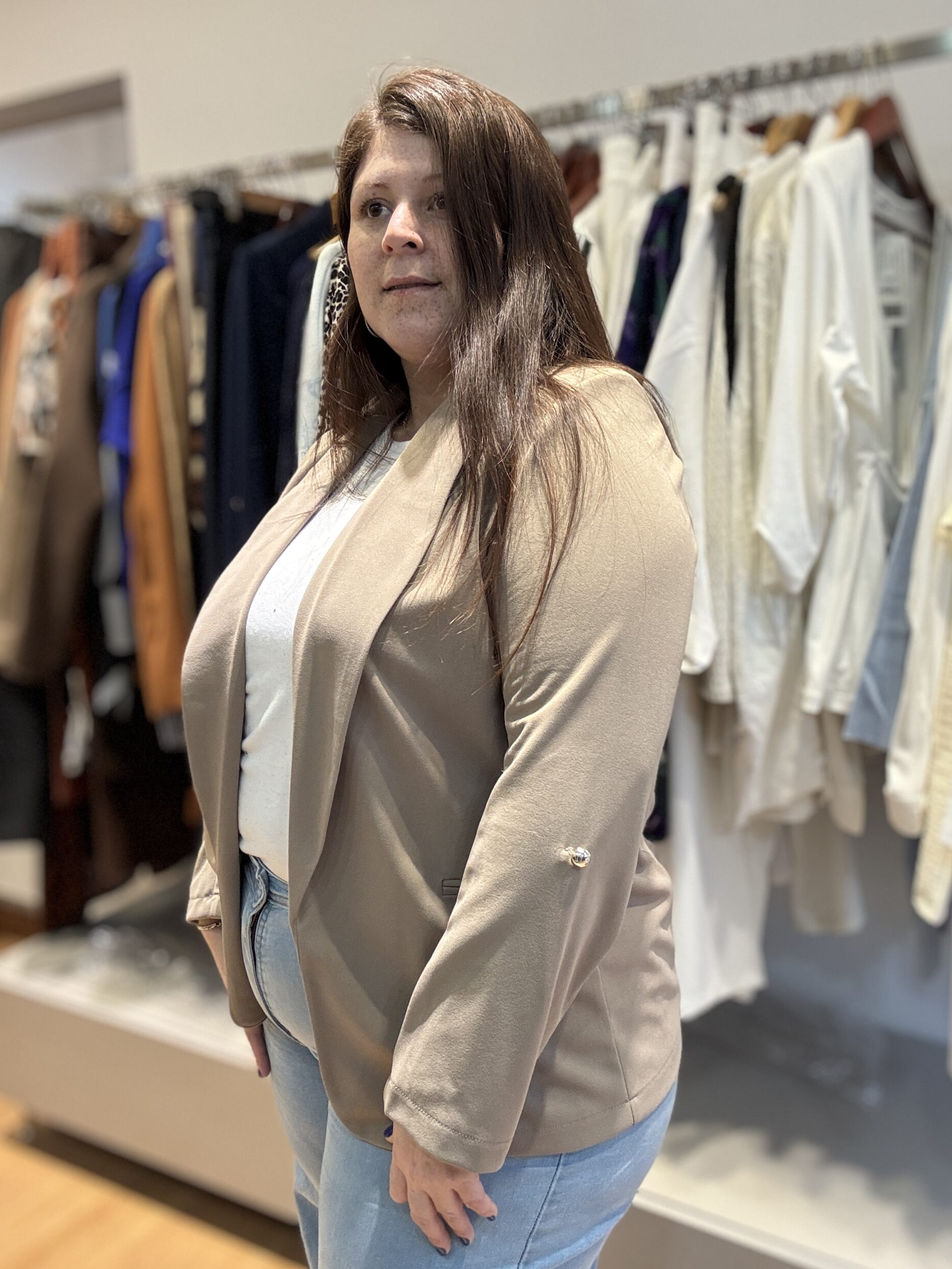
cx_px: 487
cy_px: 644
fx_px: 1137
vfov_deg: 58.3
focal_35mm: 31
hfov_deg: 45.4
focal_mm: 2.69
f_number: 1.9
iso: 125
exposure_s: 1/50
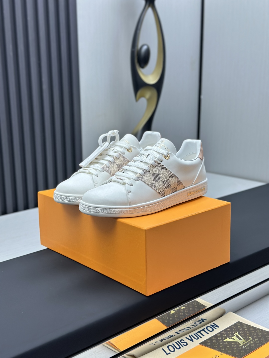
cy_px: 179
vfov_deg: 39.7
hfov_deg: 30.3
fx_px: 497
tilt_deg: -13.4
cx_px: 134
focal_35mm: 48
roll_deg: +0.1
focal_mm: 6.86
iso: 125
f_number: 1.78
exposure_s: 1/121
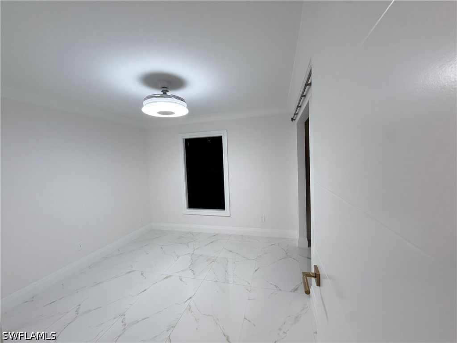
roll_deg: +2.6
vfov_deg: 85.7
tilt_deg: -2.2
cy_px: 172
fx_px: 185
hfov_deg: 102.1
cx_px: 228
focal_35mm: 14
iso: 200
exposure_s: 1/101
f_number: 2.2
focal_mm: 2.22
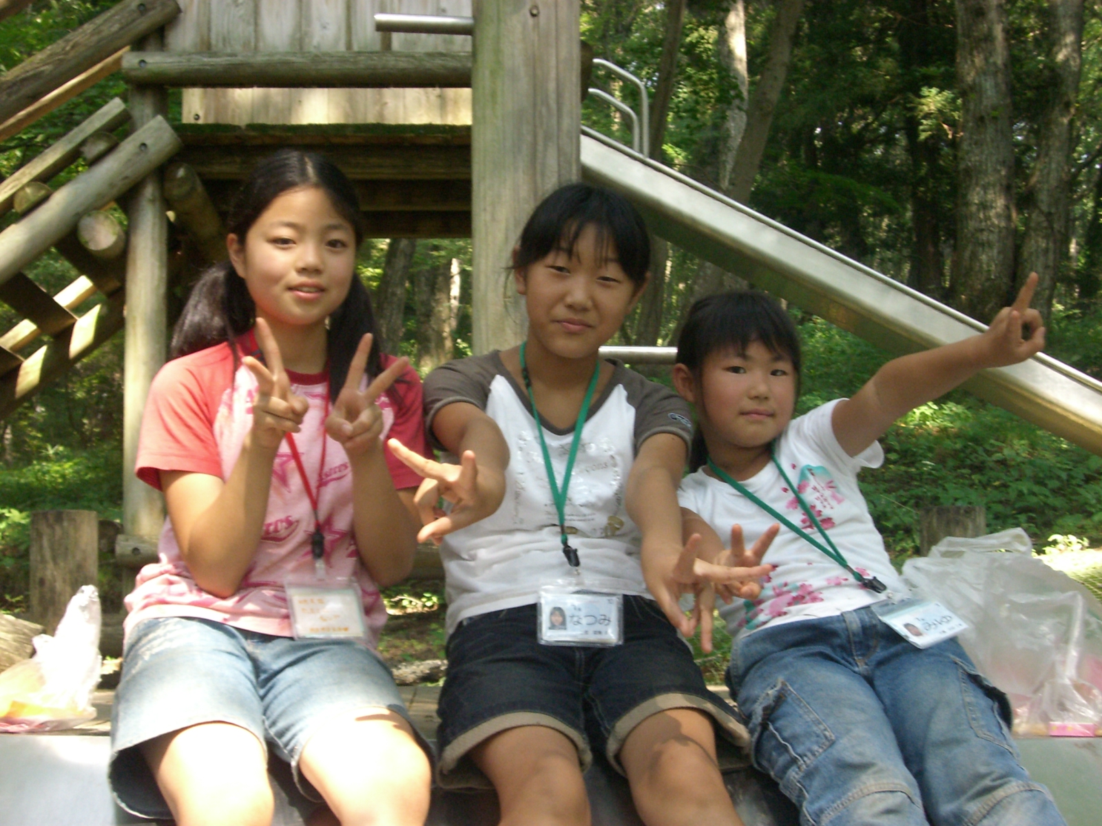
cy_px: 413
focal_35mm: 66
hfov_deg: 29.4
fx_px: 2101
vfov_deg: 22.3
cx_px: 551
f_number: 3.6
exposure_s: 1/160
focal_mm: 10.7
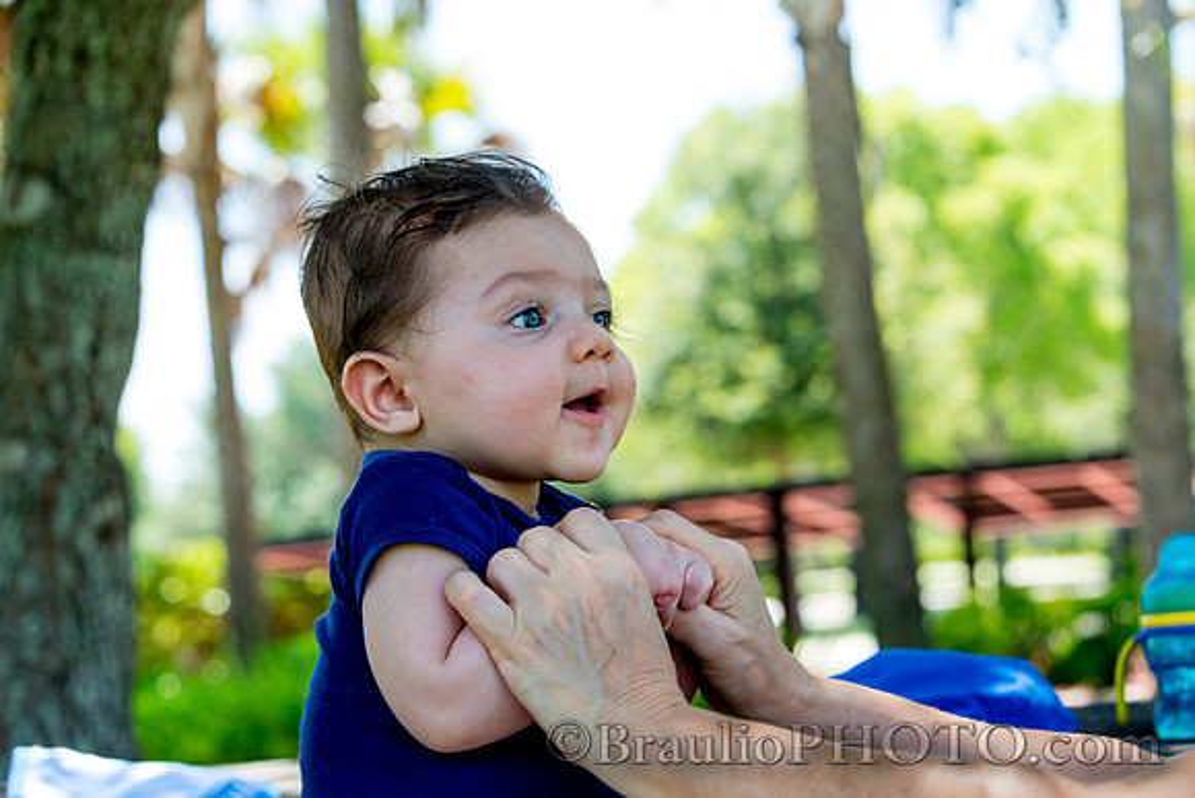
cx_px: 598
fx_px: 2722
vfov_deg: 16.7
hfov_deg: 24.8
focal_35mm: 82
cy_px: 399
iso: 200
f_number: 6.3
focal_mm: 82
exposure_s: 1/125
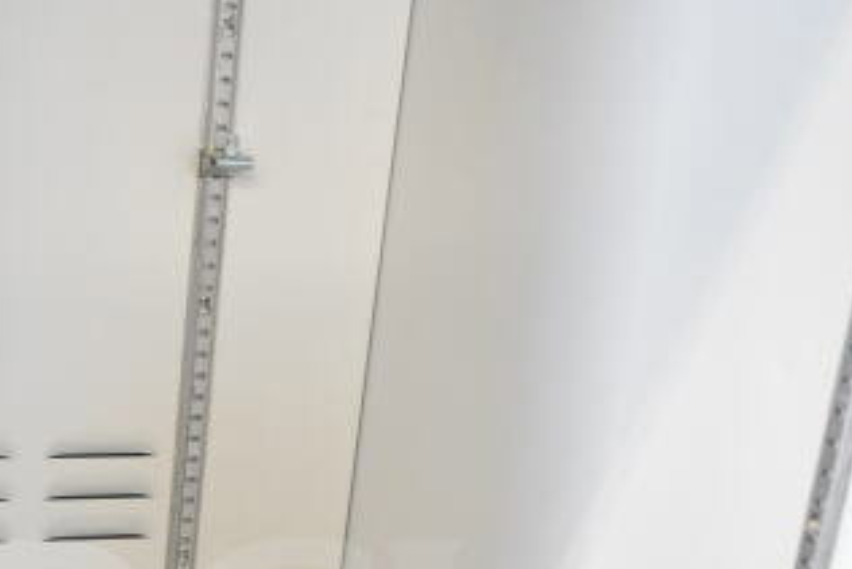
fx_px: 1847
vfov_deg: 16.5
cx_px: 218
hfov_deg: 25.7
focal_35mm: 78
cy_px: 752
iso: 1600
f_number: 4
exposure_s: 1/60
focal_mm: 18
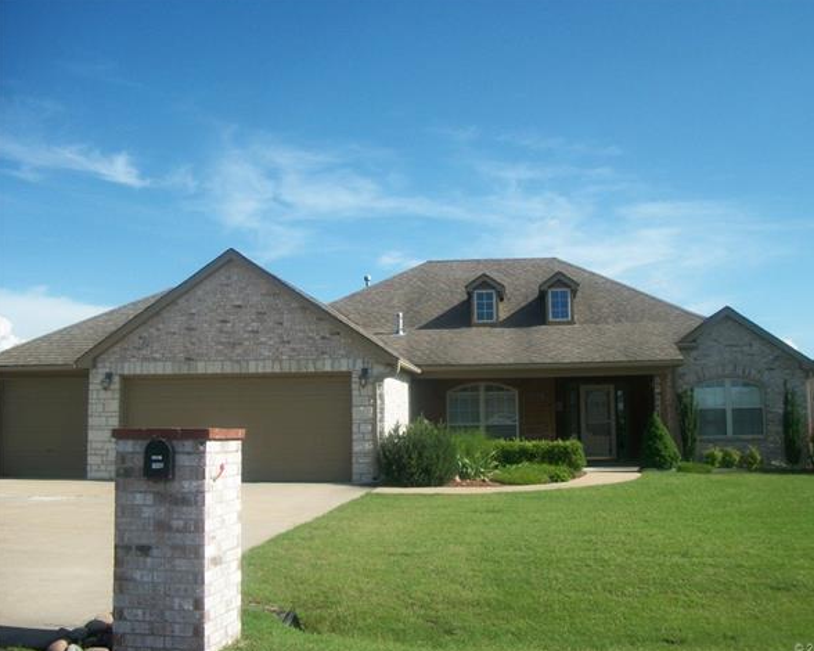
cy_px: 324
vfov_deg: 43.3
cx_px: 437
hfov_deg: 52.8
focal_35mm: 34
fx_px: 819
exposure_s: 1/200
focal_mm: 5.7
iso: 80
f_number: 8.8
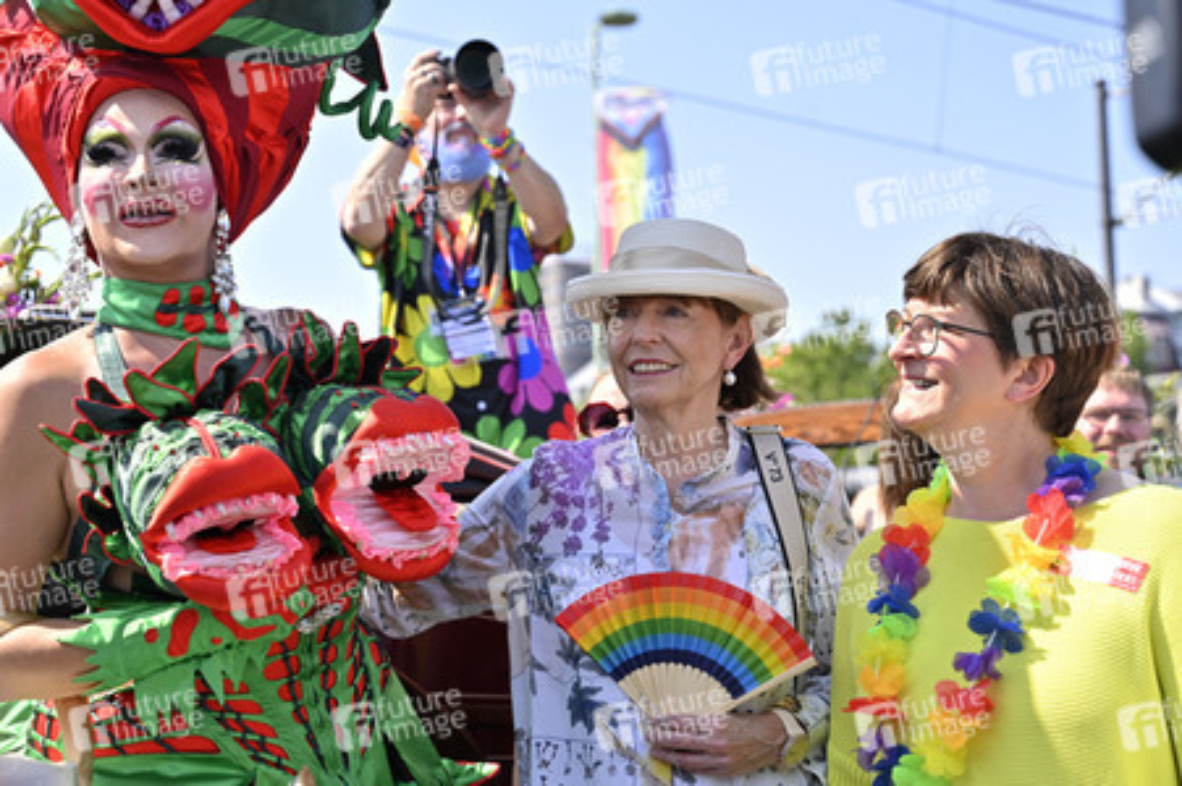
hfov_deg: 36.9
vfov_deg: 25.0
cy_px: 393
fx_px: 1772
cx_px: 591
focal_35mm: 54
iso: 64
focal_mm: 54
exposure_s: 1/400
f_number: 4
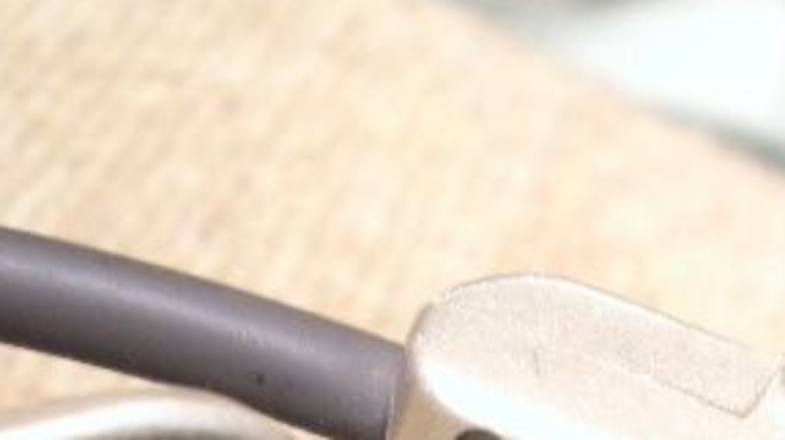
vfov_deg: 13.5
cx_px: 643
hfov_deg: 24.6
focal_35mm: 85
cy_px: 637
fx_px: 1768
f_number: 2.6
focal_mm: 5.8
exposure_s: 1/8
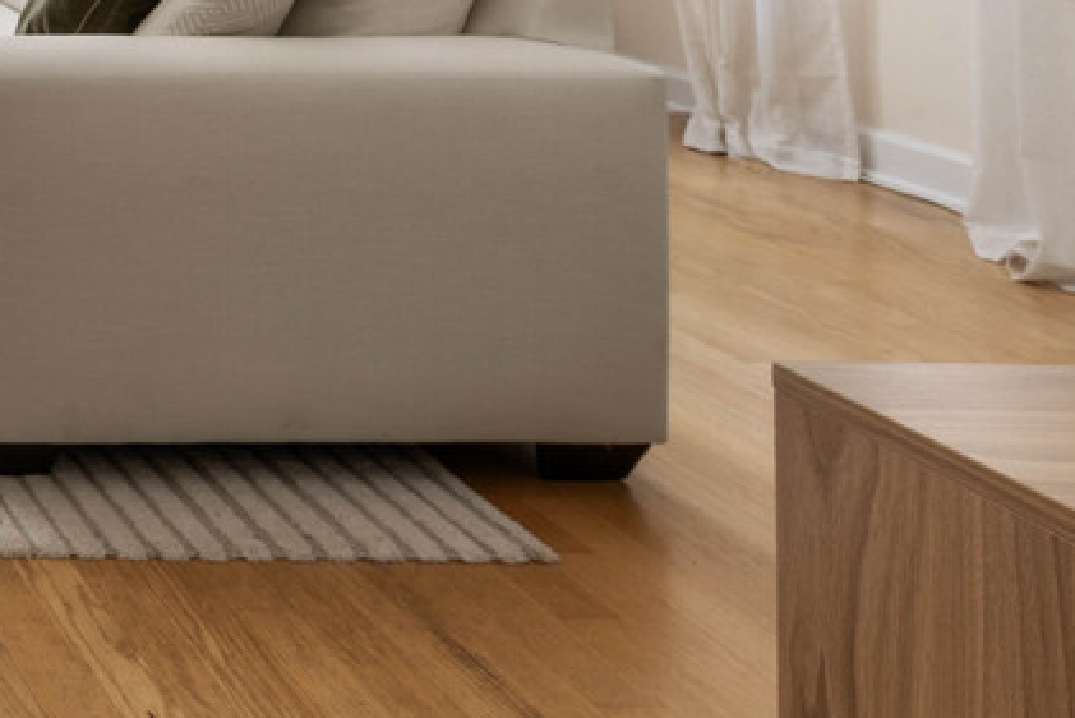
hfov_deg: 24.4
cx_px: -654
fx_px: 1703
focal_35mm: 57
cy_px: -365
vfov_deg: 20.3
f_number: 11
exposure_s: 1/2.5
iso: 200
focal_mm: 16
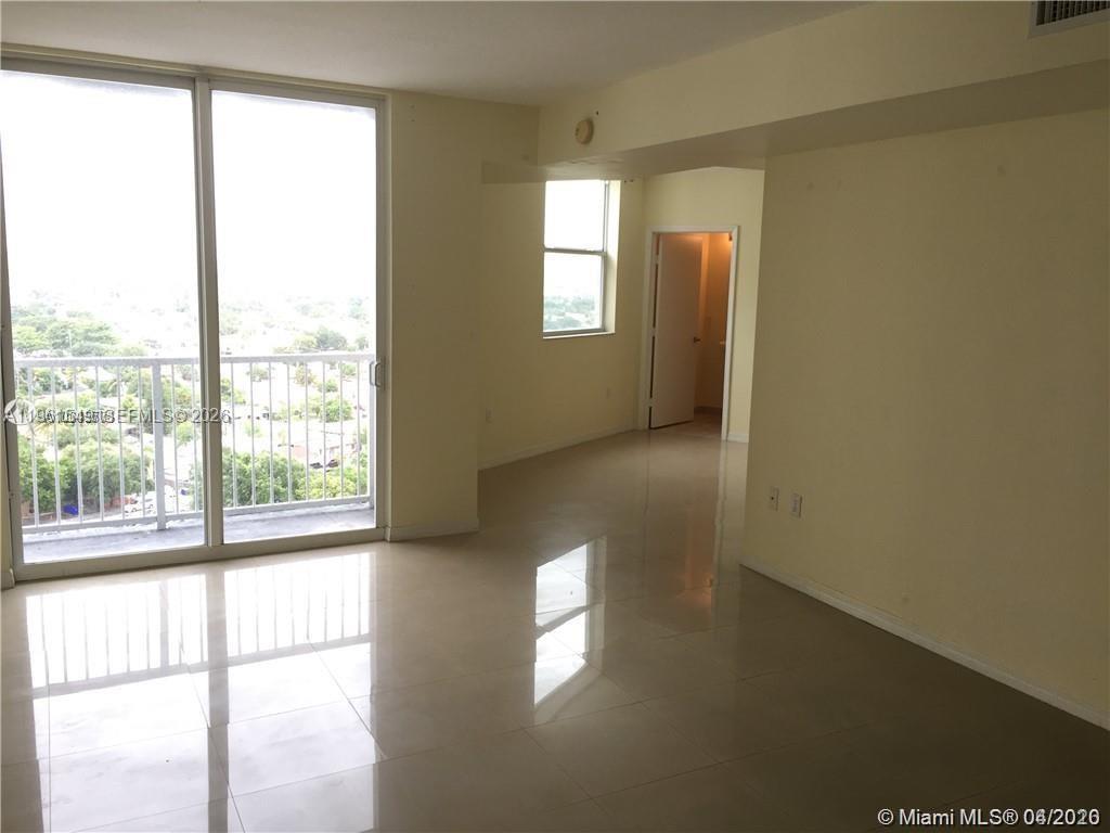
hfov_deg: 61.7
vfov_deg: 48.2
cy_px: 416
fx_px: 930
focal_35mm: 29
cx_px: 555
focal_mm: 4.15
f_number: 2.2
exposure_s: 1/120
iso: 50
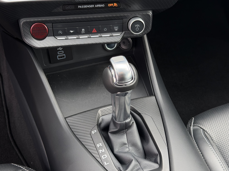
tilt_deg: -47.9
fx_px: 318
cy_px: 86
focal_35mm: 48
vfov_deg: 30.3
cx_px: 114
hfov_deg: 39.7
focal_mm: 6.76
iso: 80
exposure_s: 1/192
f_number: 1.78
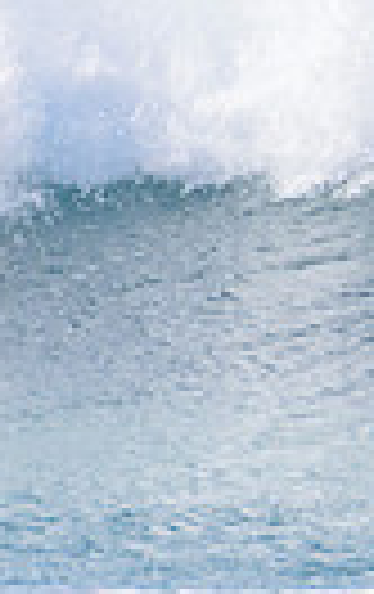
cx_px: 1081
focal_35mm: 3349
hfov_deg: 0.4
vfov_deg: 0.6
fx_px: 54380
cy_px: -34
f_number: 5.6
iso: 360
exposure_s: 1/2000
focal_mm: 500
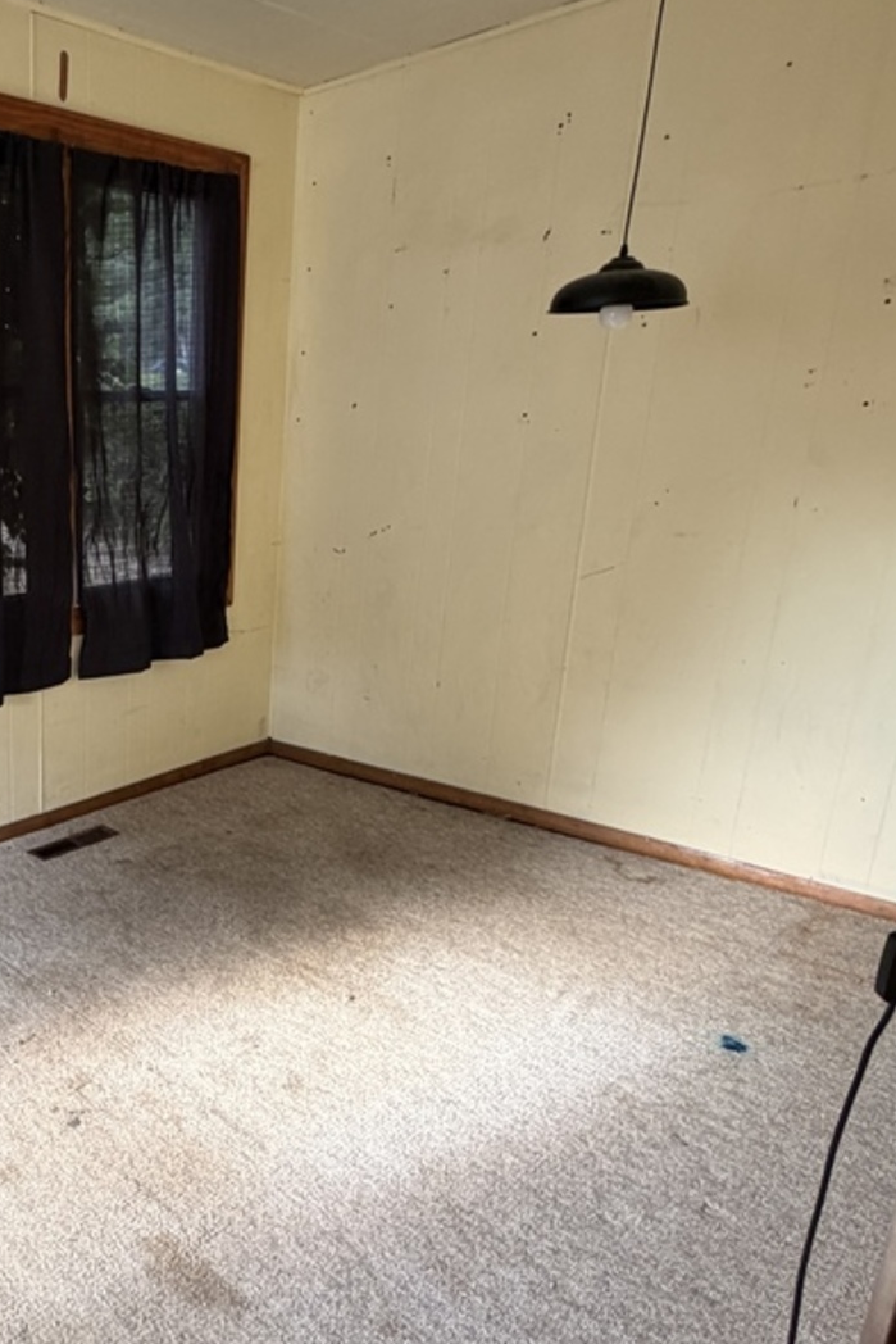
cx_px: 11
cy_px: 684
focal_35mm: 20
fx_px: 746
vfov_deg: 84.0
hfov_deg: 50.7
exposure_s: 1/121
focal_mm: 2.22
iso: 200
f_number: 2.2
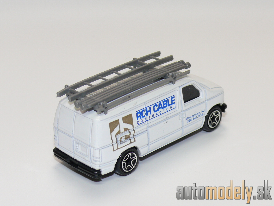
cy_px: 103
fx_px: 768
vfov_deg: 15.2
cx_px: 137
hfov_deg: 20.2
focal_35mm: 97
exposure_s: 1/30
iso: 100
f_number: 4
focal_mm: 13
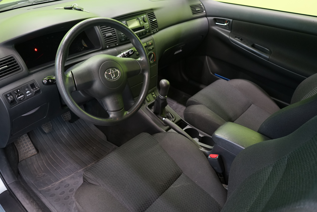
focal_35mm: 28
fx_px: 247
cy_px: 106
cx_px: 158
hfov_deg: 65.5
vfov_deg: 46.4
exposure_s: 1/20
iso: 1600
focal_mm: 28
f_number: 5
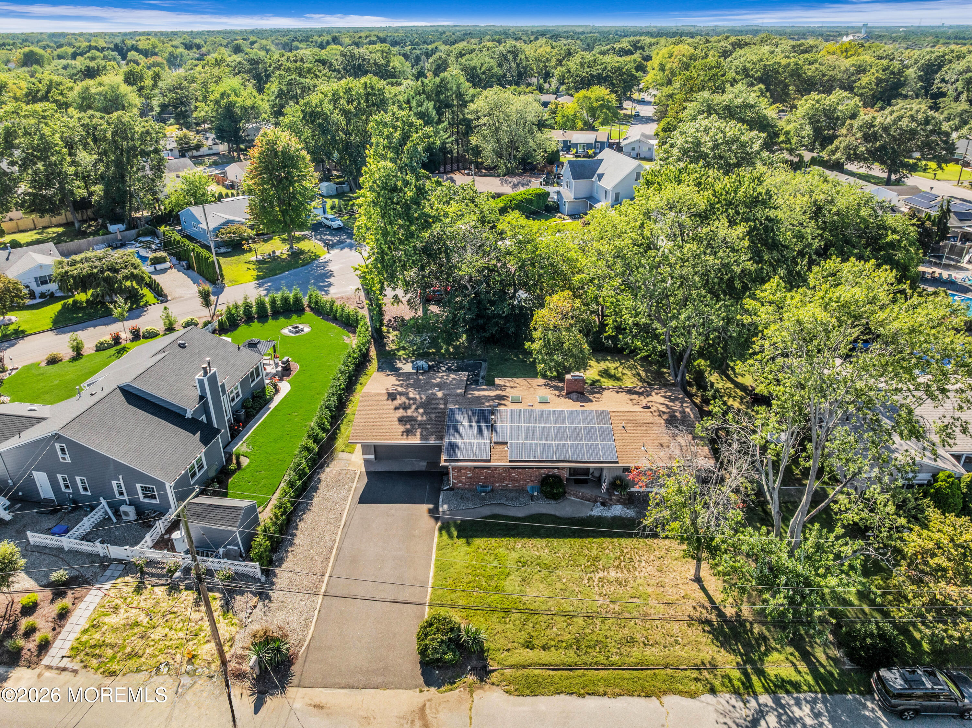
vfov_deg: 56.8
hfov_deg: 71.6
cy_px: 364
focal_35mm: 24
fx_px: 673
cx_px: 486
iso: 280
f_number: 2.8
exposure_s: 1/2000
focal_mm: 12.29
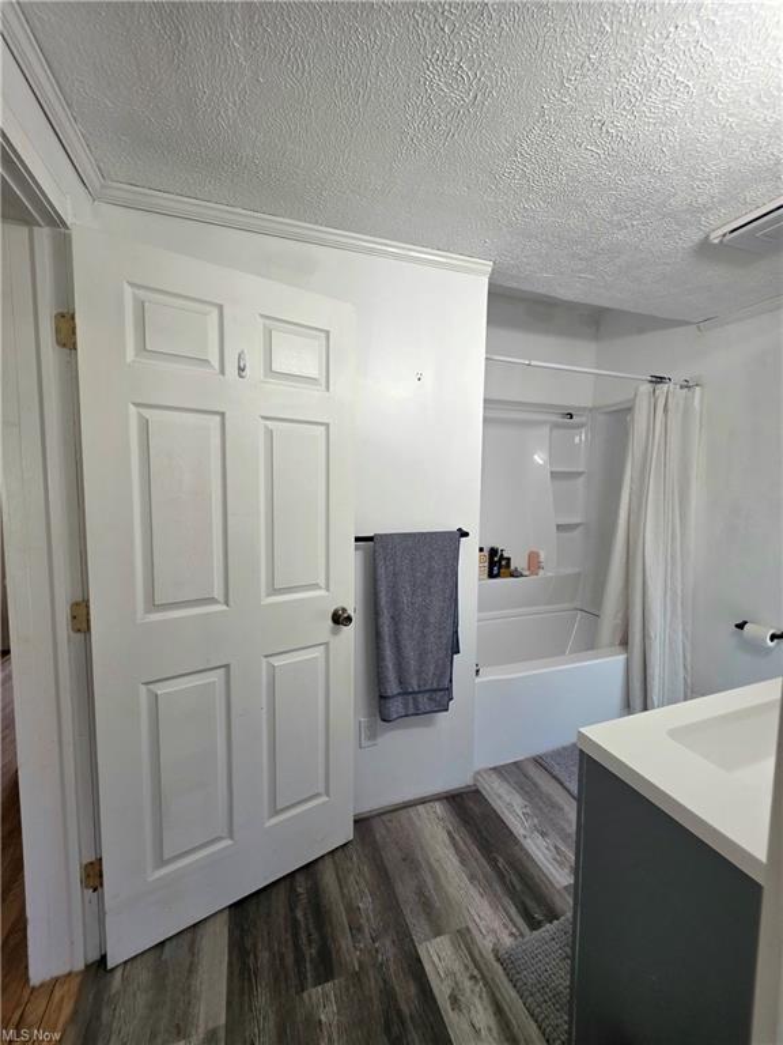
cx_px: 392
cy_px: 522
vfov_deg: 106.2
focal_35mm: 13
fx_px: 392
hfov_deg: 89.9
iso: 125
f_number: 1.9
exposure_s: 1/120
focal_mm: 2.2
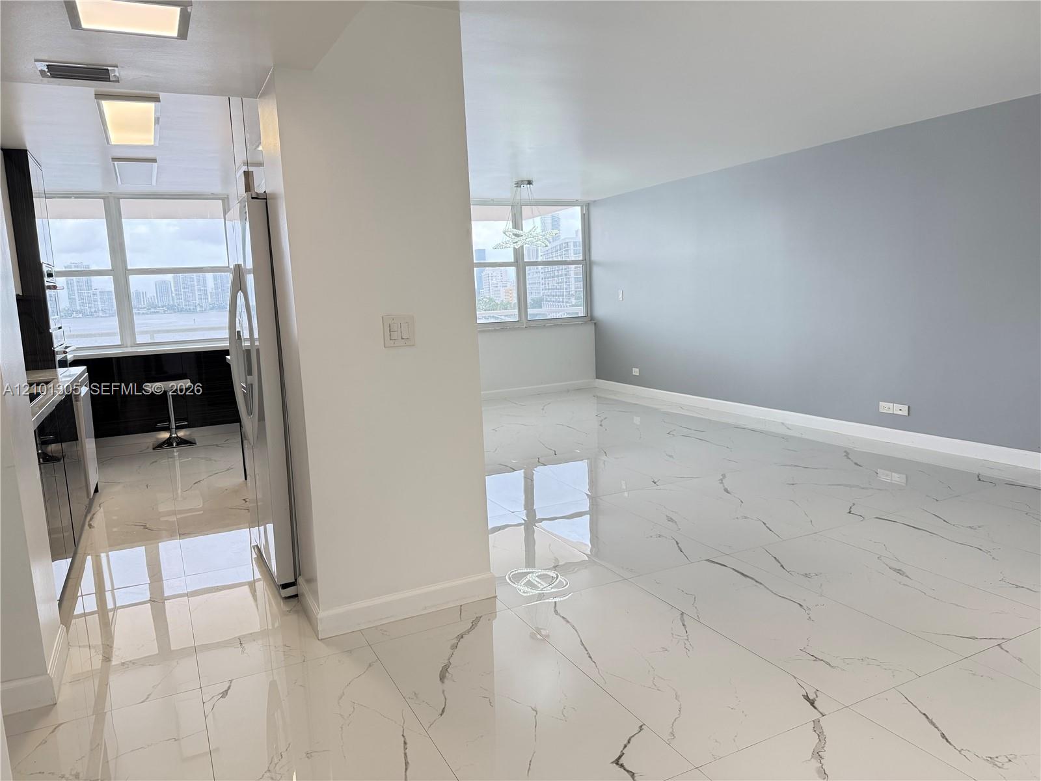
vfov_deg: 56.8
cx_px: 520
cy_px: 390
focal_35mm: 24
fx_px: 722
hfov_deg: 71.6
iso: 200
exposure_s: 1/172
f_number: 1.78
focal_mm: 6.76
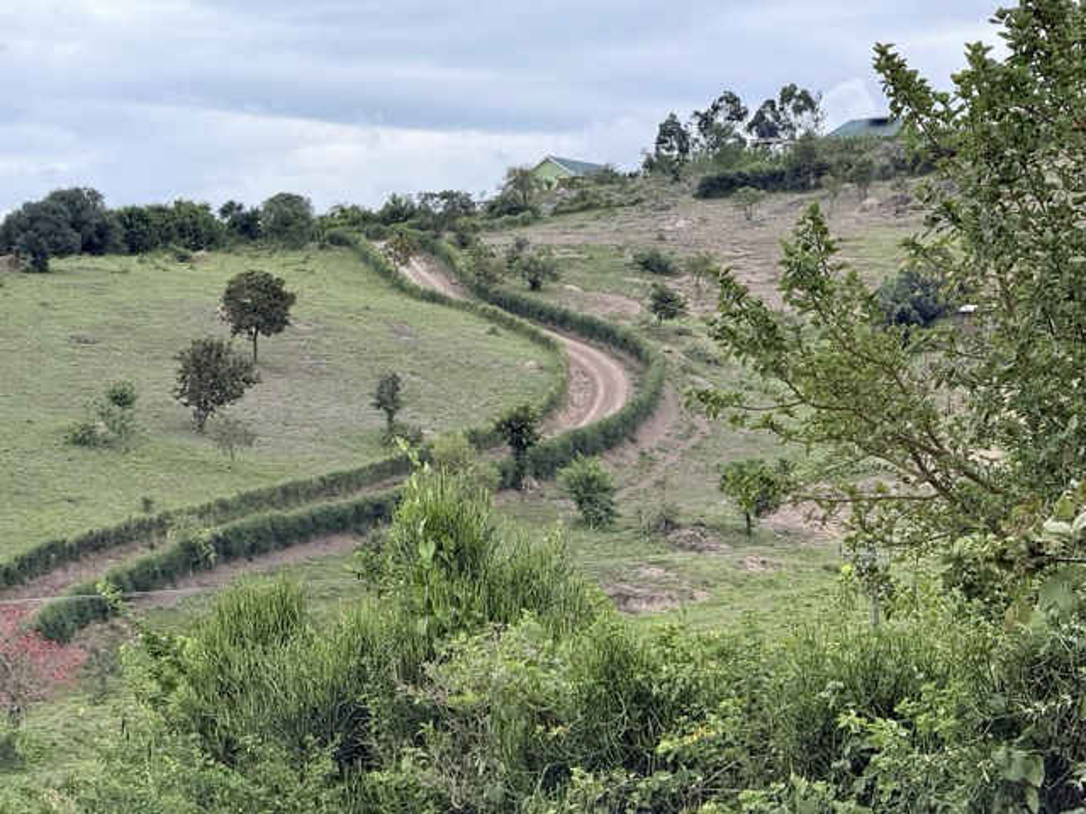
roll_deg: +0.2
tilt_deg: +3.7
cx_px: 543
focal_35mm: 120
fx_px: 3765
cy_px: 407
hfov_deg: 16.4
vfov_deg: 12.3
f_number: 2.8
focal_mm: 15.66
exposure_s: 1/990
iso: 64
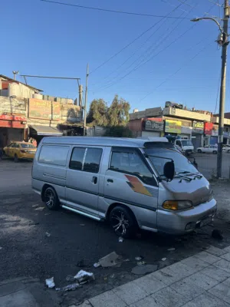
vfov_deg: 67.3
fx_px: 230
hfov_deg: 53.1
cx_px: 115
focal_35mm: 26
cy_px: 154
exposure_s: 1/1468
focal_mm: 5.7
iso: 50
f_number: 1.5
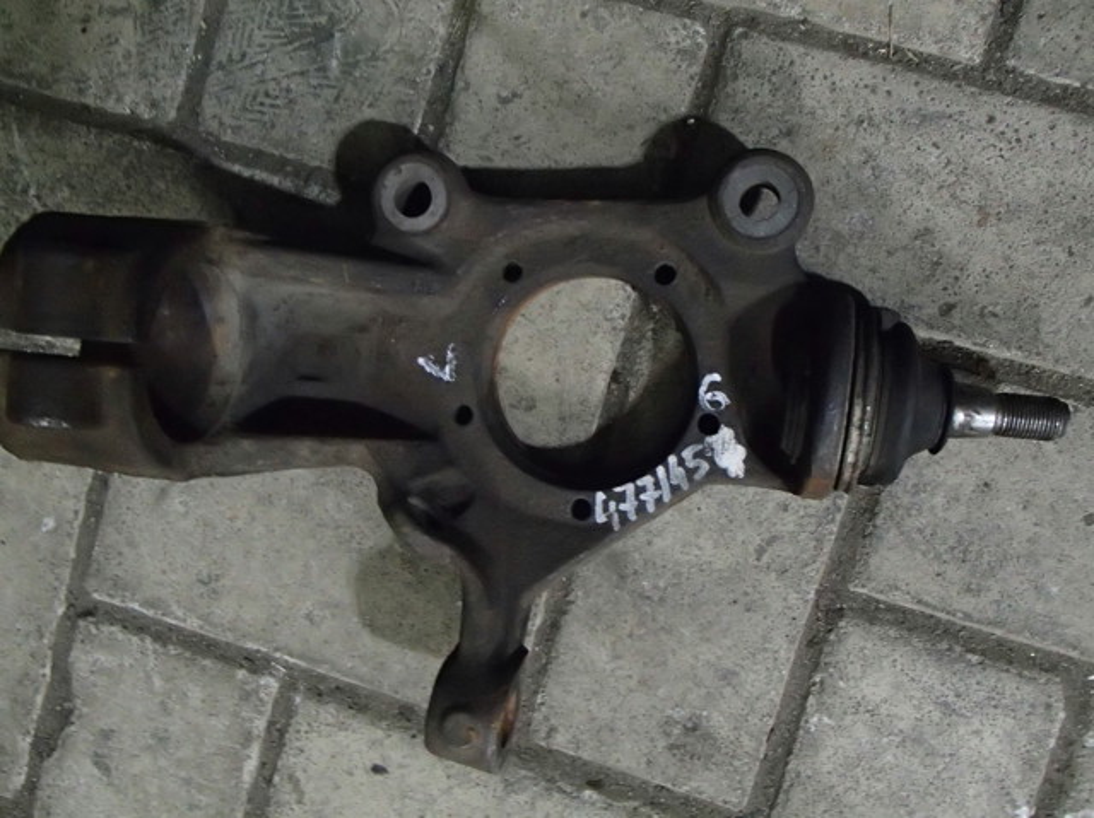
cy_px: 409
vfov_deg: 38.6
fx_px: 1168
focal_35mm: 37
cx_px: 547
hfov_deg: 50.2
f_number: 4.7
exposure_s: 1/10
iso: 1600
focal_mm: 6.64
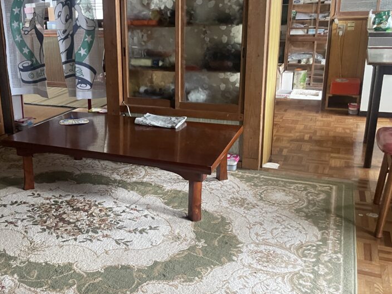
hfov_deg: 48.0
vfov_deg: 37.7
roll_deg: +1.6
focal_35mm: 38
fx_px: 430
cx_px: 124
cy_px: 137
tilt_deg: -16.5
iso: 500
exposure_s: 1/48
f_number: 1.6
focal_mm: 4.2
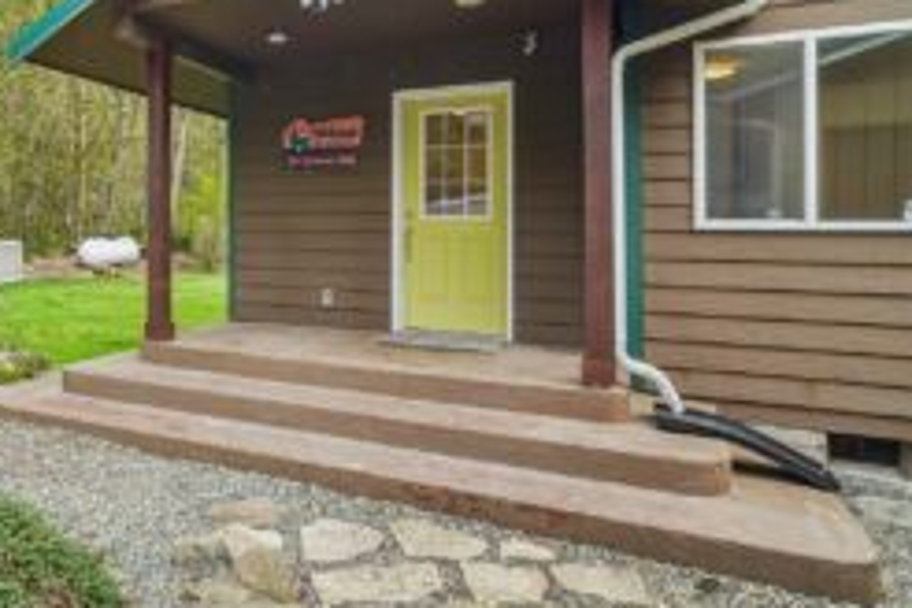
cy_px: 254
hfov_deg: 65.6
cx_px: 241
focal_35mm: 26
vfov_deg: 49.3
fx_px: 659
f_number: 8
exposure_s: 1/250
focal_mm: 16
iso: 1600
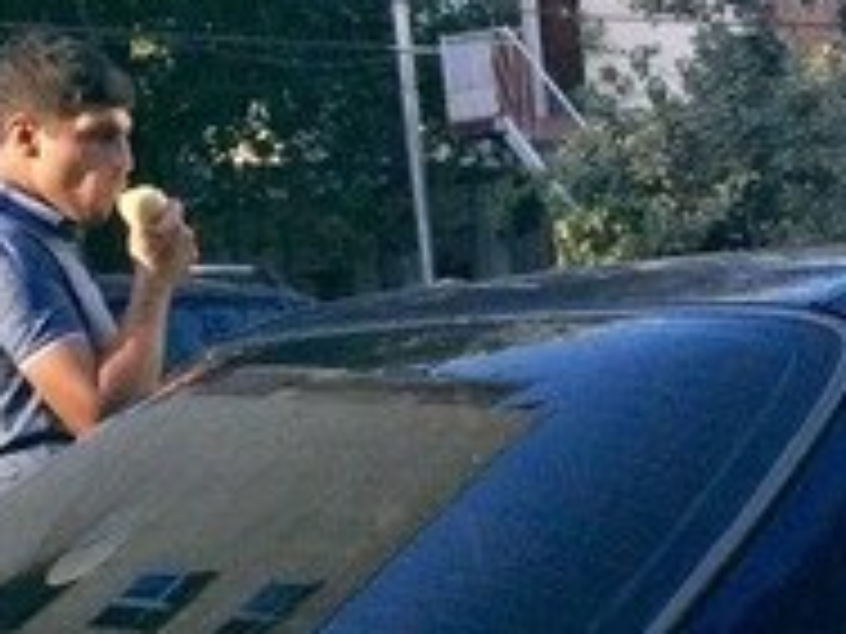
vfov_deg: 13.5
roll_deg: +1.5
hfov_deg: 18.0
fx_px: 2493
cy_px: 991
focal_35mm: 102
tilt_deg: -12.9
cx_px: 1112
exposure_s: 1/1099
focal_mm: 4.15
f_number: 2.2
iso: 32
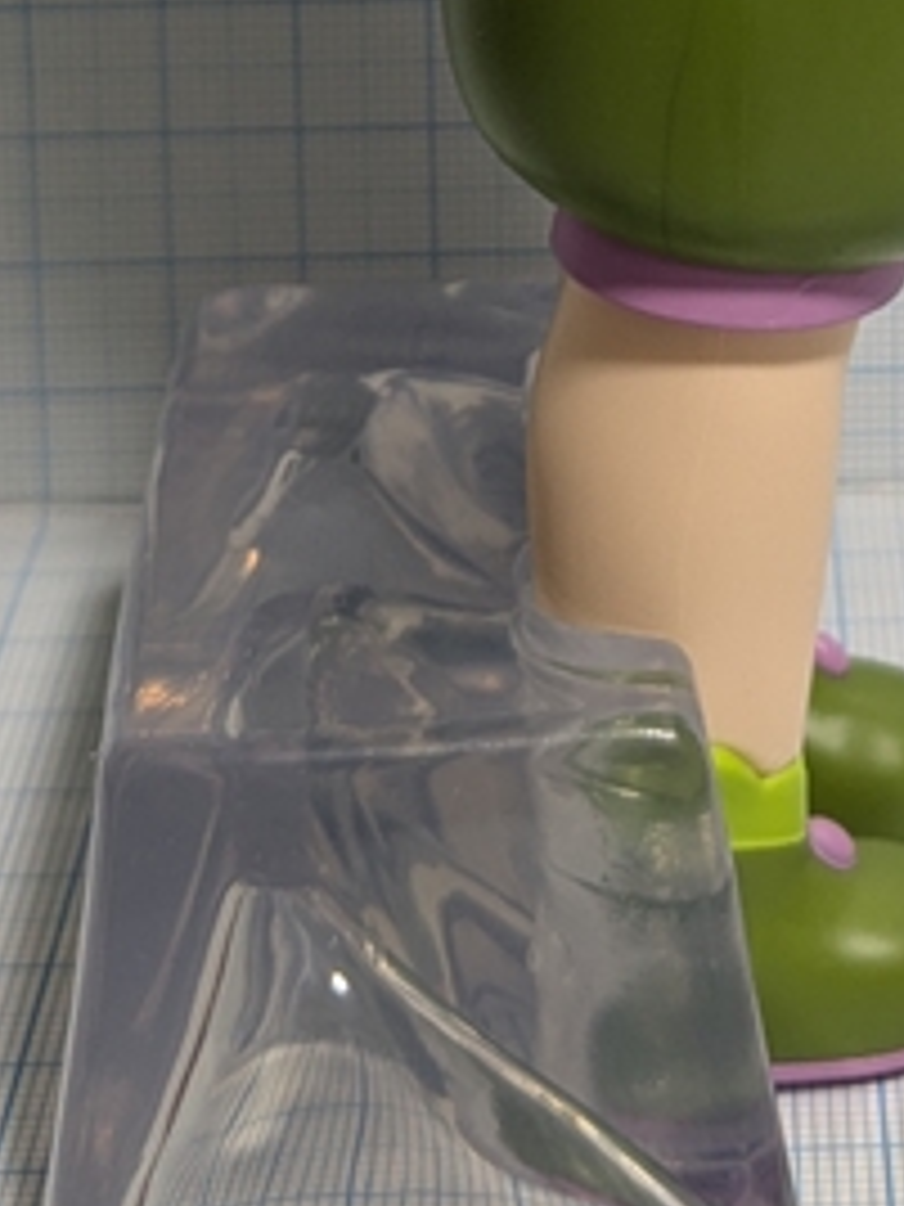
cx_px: 832
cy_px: -500
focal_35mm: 103
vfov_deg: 17.5
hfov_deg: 14.2
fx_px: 3586
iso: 54
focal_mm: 4.38
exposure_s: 1/24
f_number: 1.73
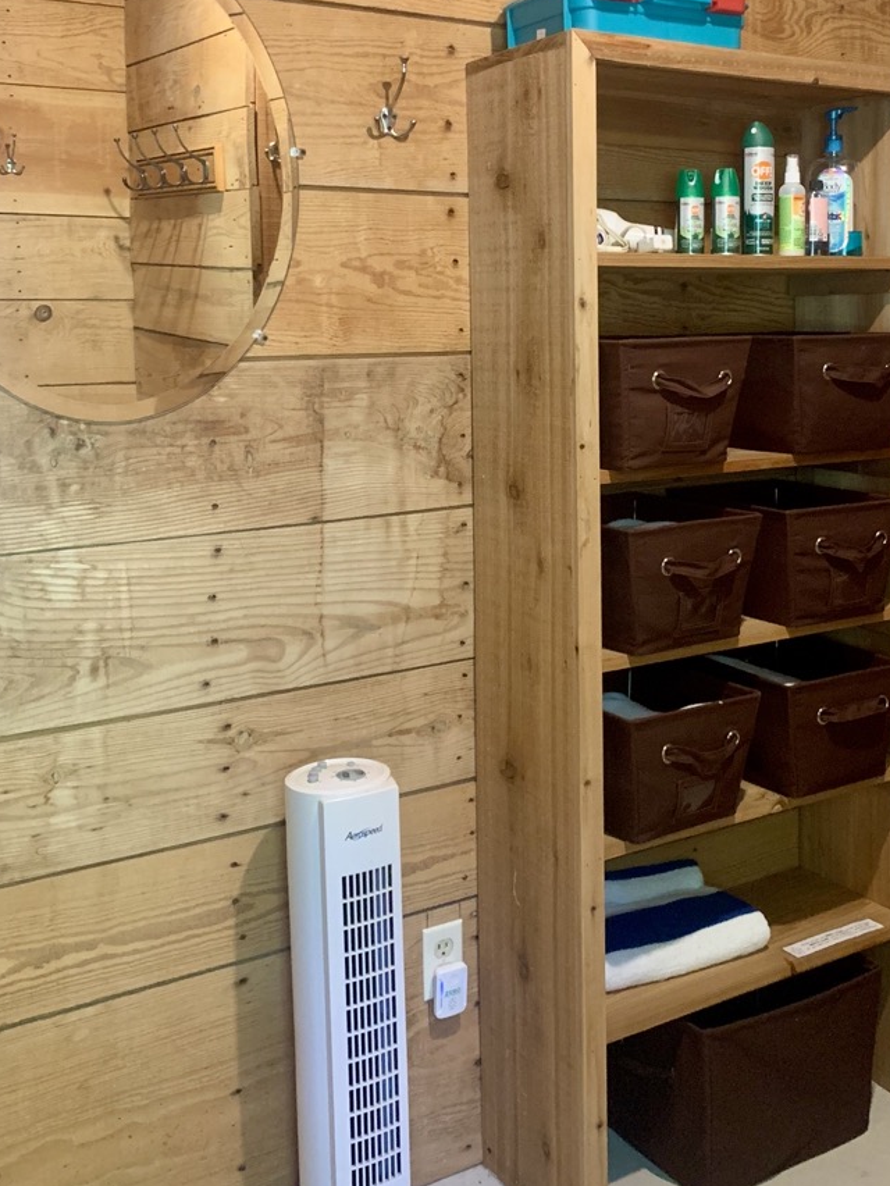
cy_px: 403
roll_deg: +1.1
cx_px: 616
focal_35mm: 39
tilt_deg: -2.3
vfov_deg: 47.1
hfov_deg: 36.3
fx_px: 1337
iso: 500
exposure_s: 1/30
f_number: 1.8
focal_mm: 4.25
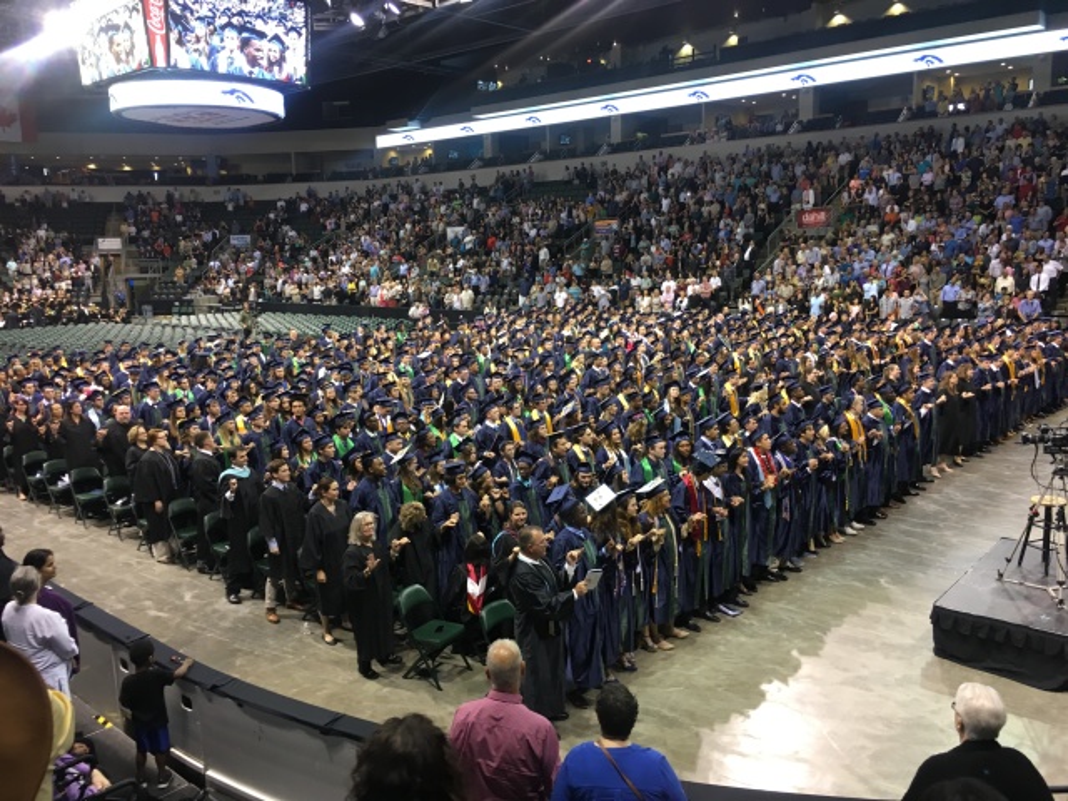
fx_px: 895
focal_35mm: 29
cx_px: 534
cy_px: 400
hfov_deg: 61.7
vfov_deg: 48.2
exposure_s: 1/30
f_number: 2.2
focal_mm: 4.15
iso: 80
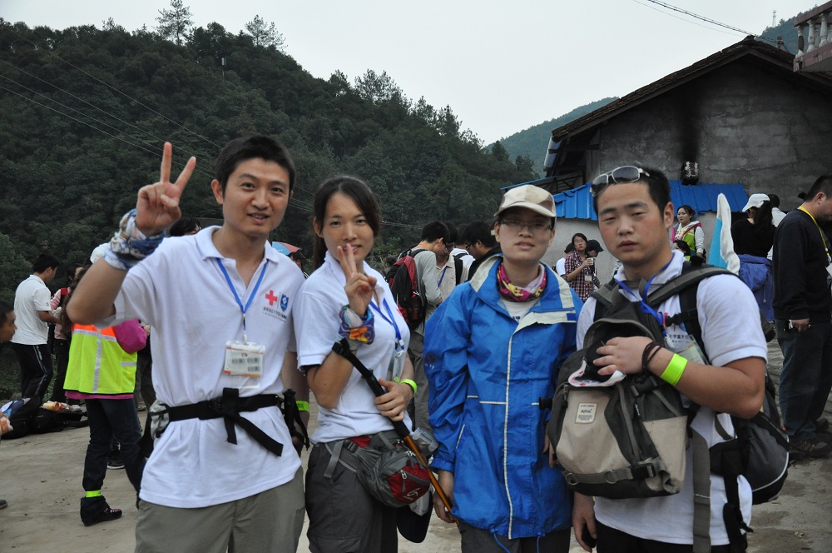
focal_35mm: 36
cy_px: 276
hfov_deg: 53.2
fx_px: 831
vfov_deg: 36.8
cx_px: 416
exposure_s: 1/80
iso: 1600
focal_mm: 24
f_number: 3.8
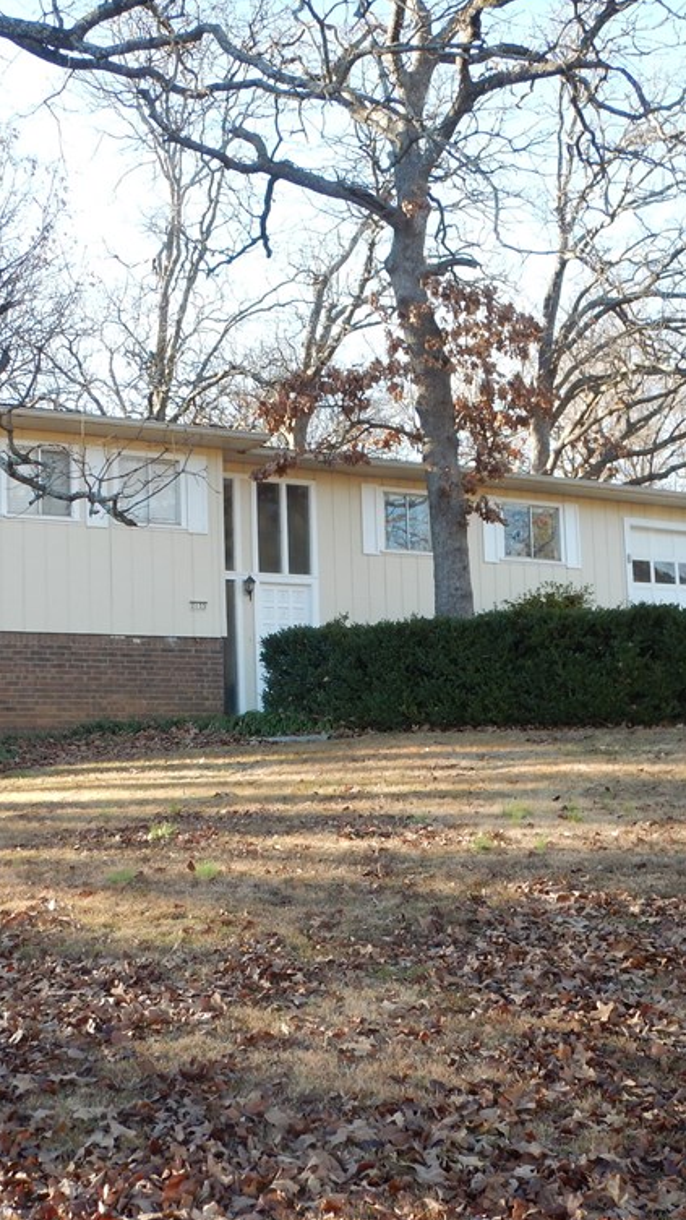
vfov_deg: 44.6
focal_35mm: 46
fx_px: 1488
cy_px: 608
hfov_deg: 25.9
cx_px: 272
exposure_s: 1/100
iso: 125
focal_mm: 5.6
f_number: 4.2
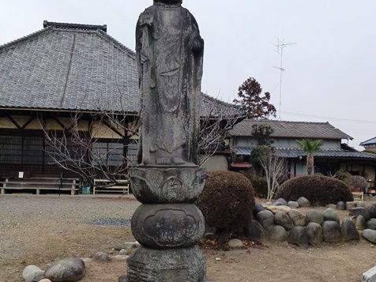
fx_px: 424
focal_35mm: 39
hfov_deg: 47.9
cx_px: 189
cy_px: 174
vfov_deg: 36.6
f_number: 4
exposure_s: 1/320
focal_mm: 5
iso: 160
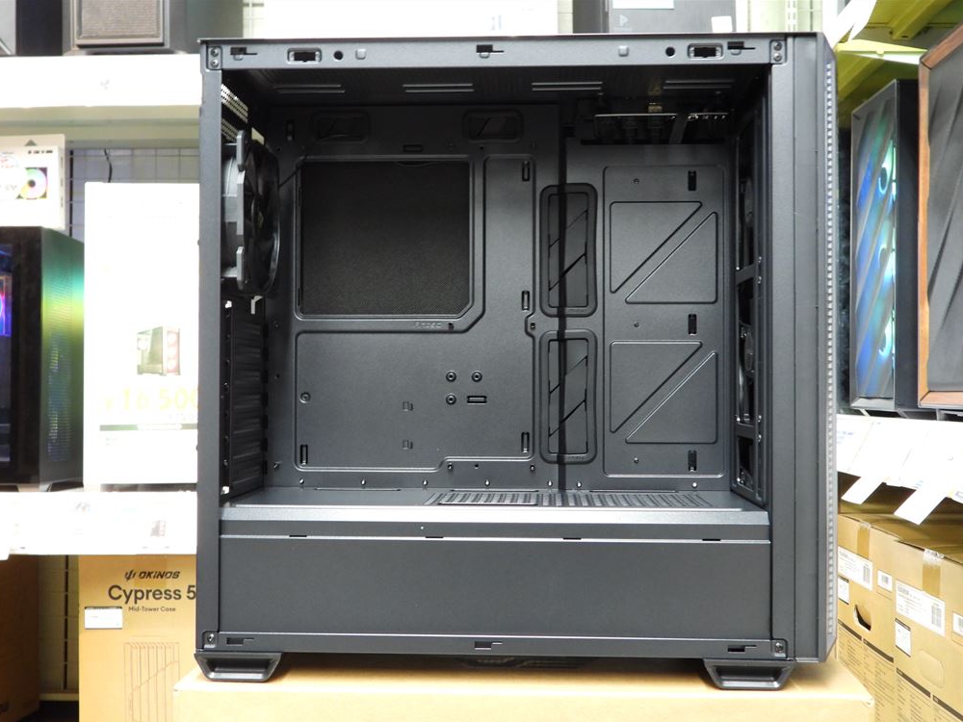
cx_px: 483
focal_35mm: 42
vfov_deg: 34.3
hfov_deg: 44.8
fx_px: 1168
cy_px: 369
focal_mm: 7.4
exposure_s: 1/8
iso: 400
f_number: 3.2
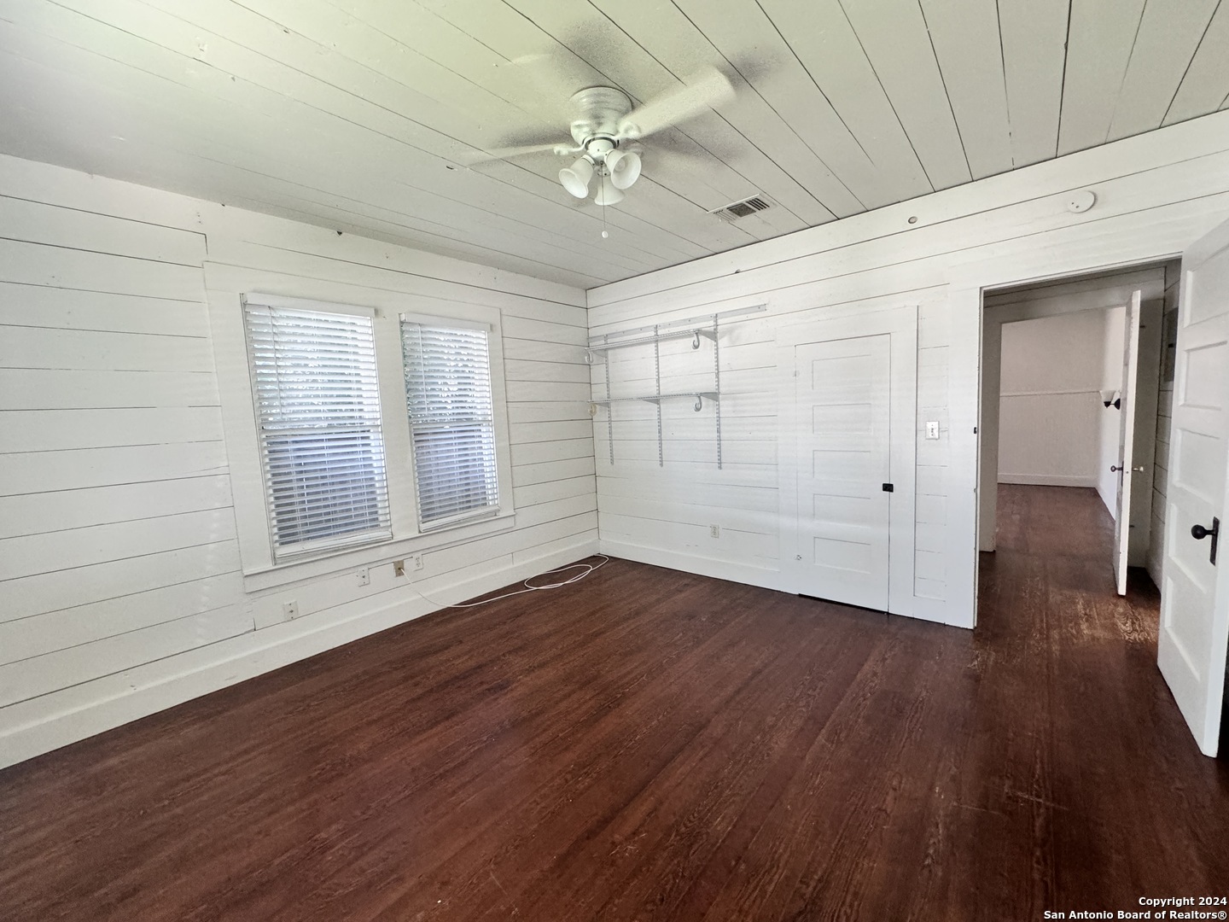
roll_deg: +3.7
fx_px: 497
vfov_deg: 85.7
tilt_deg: -5.1
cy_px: 461
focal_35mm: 14
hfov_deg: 102.1
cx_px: 614
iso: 320
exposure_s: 1/99
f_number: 2.2
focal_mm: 2.22
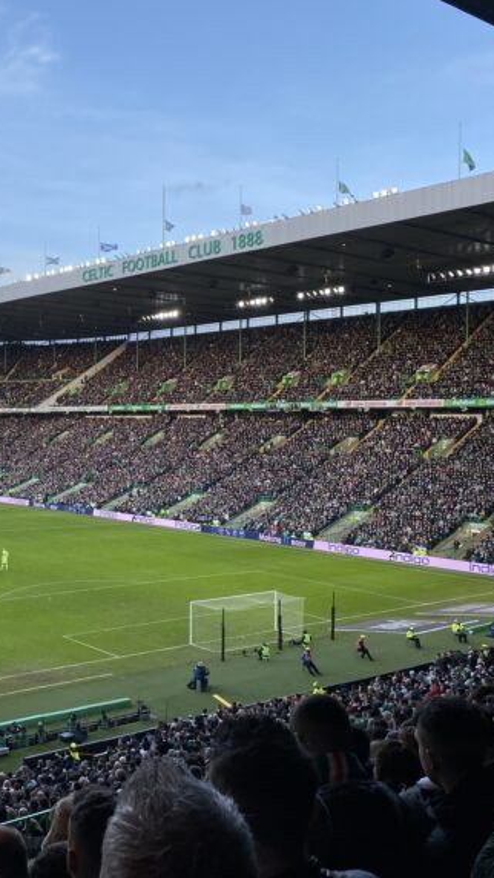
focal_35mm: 38
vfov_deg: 52.8
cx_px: 38
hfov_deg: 29.7
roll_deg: -0.7
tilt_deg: -2.1
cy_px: 437
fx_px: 884
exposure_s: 1/568
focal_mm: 4.25
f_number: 1.8
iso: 32
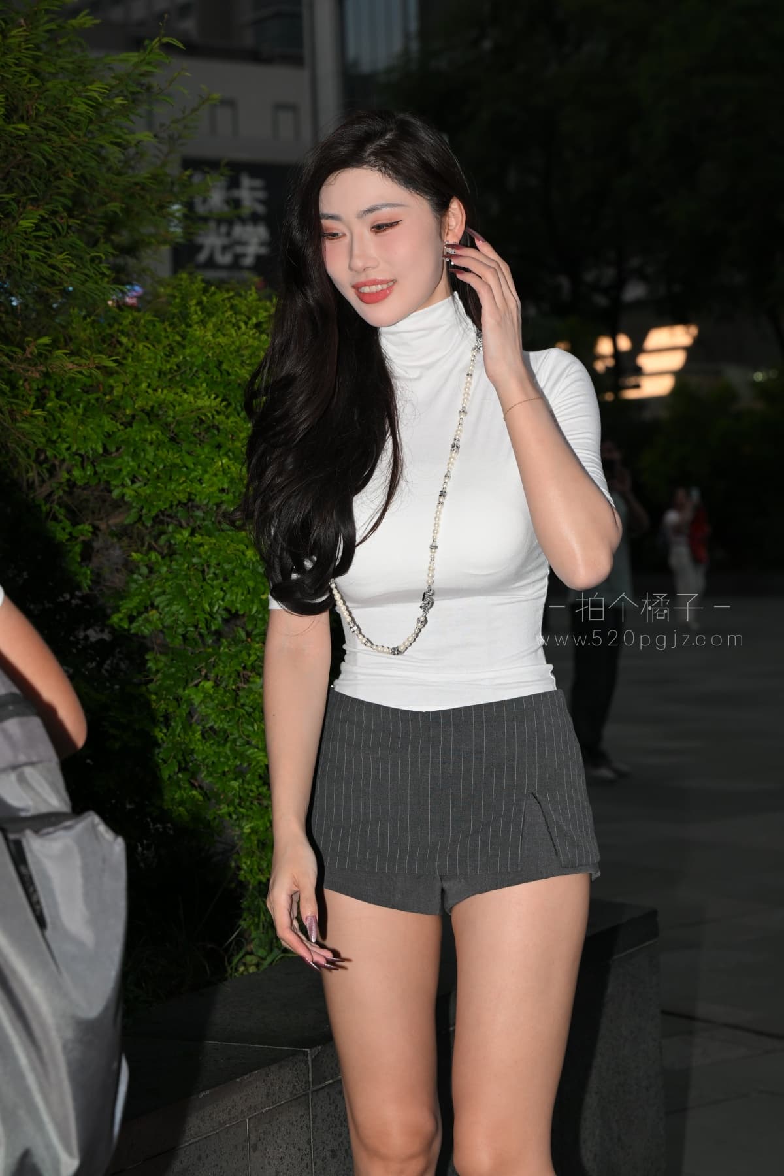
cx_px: 392
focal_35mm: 77
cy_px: 588
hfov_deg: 17.7
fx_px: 2515
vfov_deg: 26.3
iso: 400
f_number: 7.1
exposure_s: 1/250
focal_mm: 77
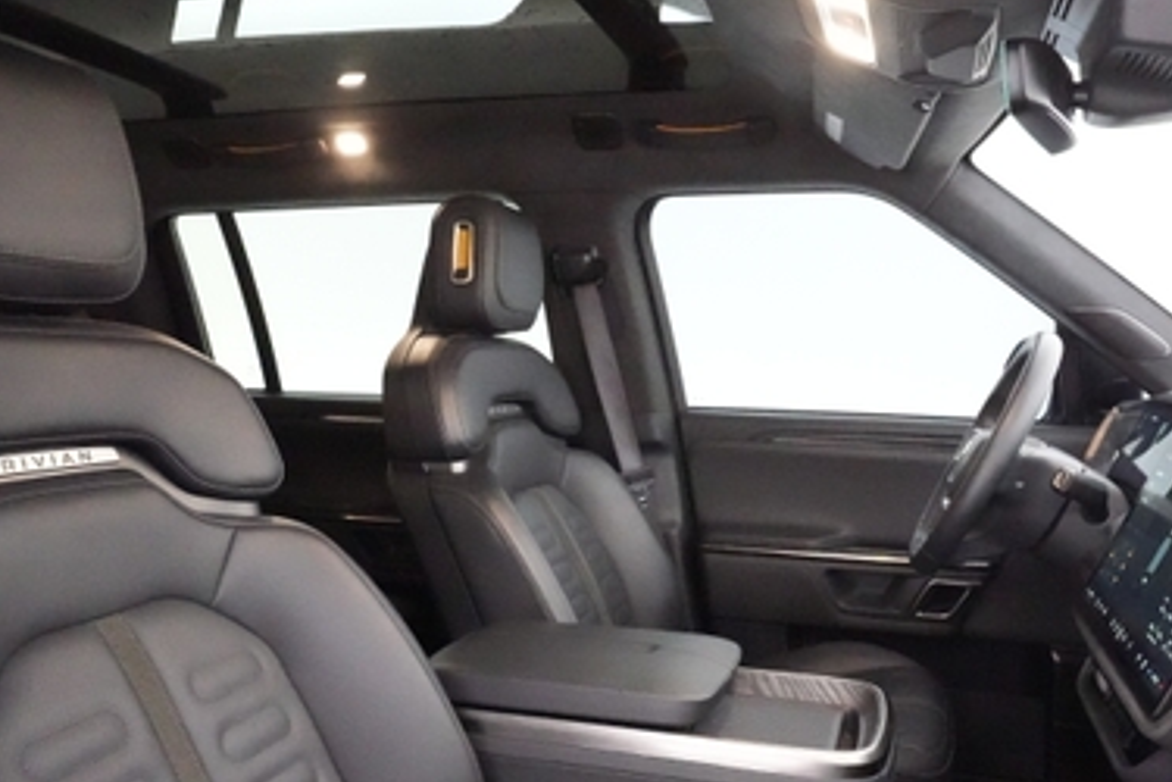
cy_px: 505
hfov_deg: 63.5
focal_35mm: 29
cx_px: 653
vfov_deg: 44.5
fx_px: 944
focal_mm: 17
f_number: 5.6
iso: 40000
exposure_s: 1/100
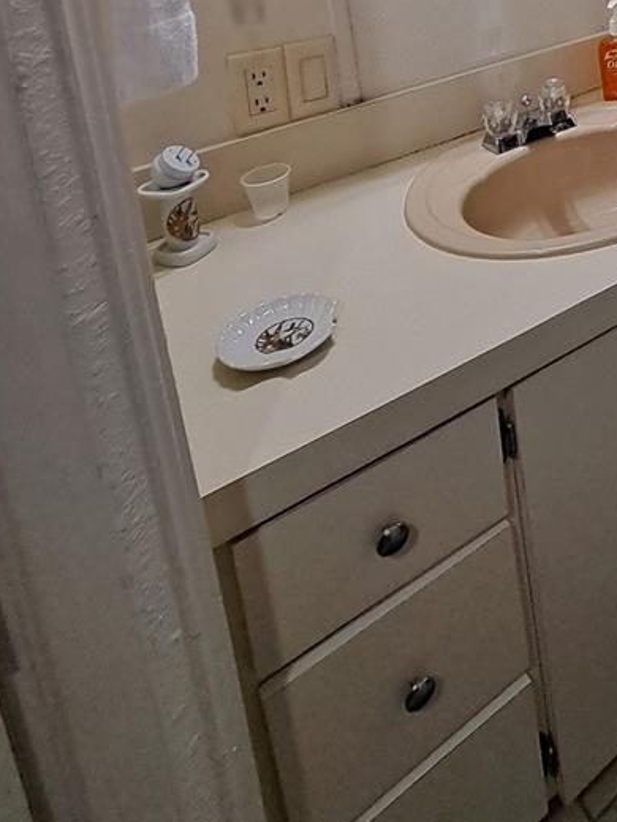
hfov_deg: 38.0
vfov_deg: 46.0
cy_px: -65
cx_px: 695
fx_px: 713
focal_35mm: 30
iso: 80
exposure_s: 1/40
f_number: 2.2
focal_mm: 1.74
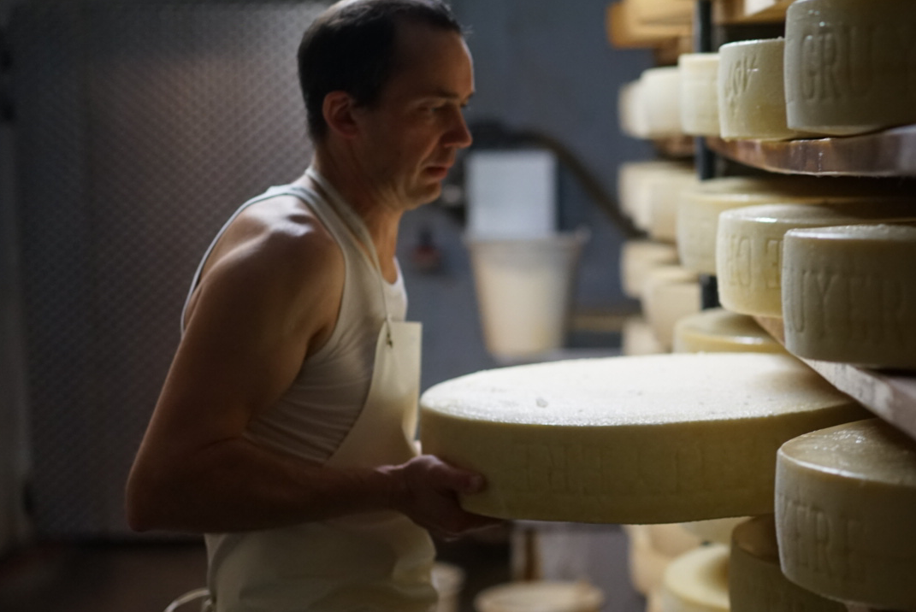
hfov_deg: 24.2
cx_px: 665
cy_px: 395
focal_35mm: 83
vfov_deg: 16.5
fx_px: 2114
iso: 1600
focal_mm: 55
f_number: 2
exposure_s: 1/160
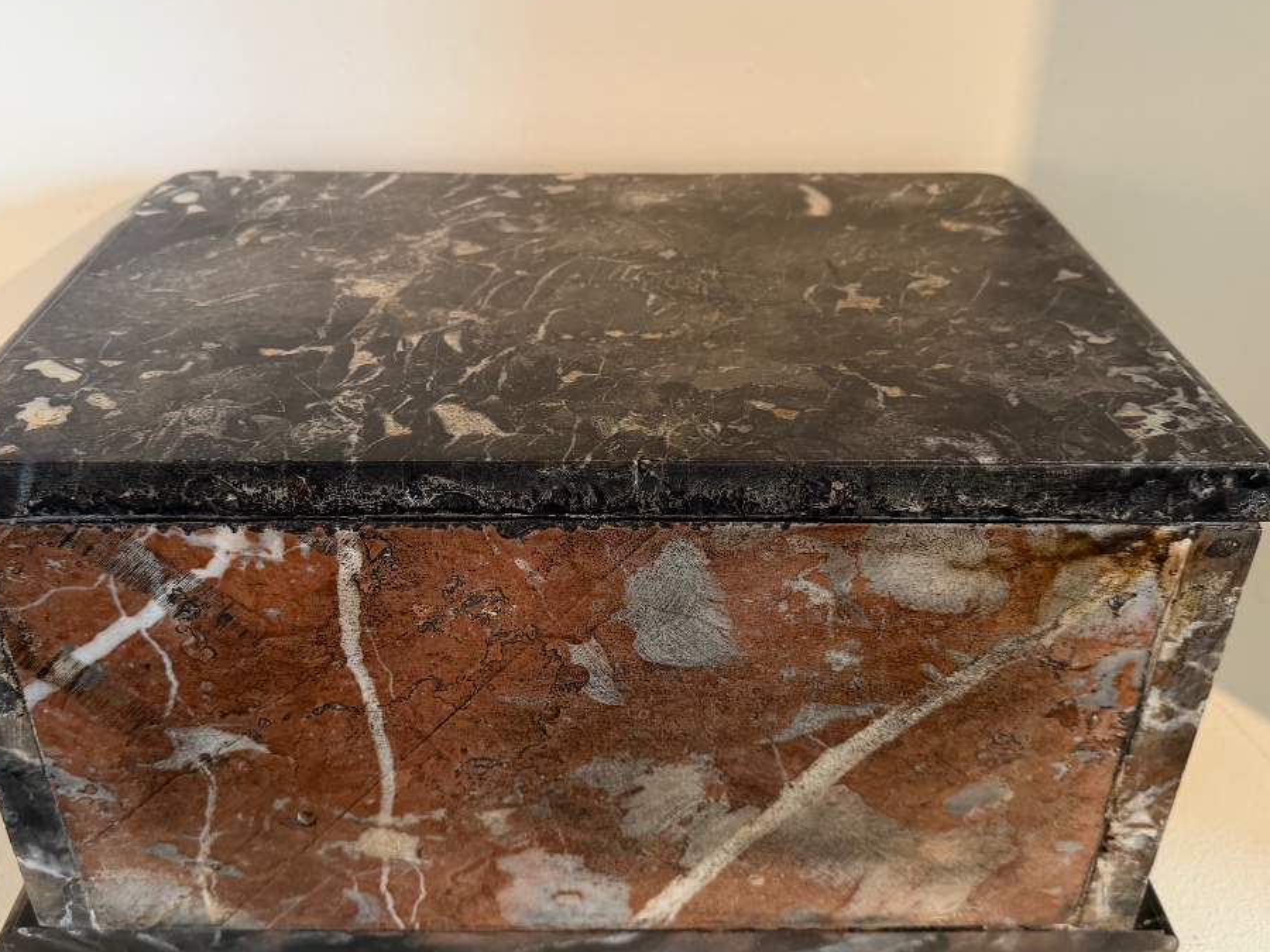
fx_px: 1174
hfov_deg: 56.8
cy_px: 437
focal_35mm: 32
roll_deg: -0.1
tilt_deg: -29.3
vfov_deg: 44.1
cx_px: 604
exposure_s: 1/50
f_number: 1.78
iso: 250
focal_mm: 6.76
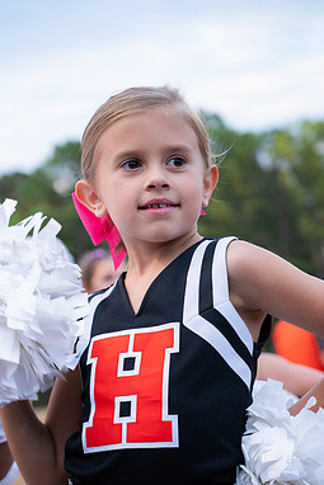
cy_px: 244
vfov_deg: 21.7
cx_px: 152
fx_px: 1268
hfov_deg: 14.6
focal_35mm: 94
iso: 1250
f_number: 4
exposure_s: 1/400
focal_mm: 62
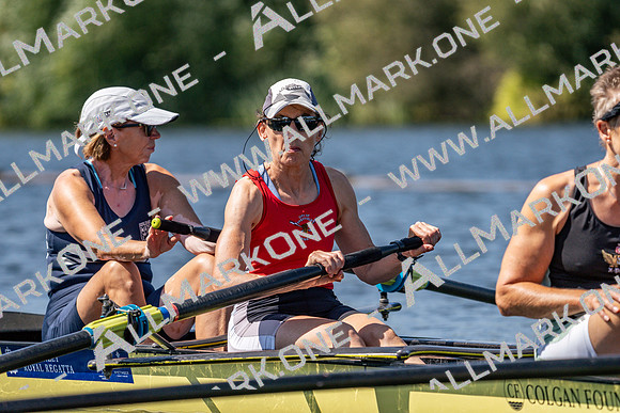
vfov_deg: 3.8
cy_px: 206
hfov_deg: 5.7
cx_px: 310
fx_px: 6184
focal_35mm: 359
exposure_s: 1/2000
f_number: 6.3
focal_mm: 359
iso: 320
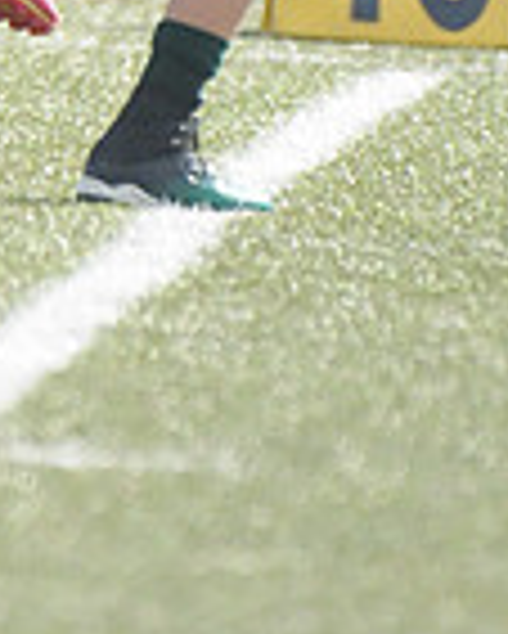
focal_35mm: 2029
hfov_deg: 0.8
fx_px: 38091
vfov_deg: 1.0
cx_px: -169
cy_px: -562
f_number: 4
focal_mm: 350
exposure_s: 1/4000
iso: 1600
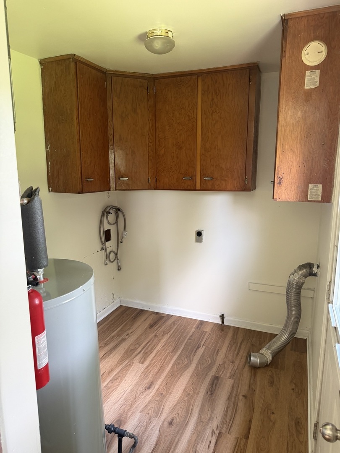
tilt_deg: -9.8
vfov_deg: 71.6
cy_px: 226
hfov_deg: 56.8
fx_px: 314
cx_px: 170
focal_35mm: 24
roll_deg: -0.2
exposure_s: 1/62
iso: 200
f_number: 1.78
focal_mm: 6.76
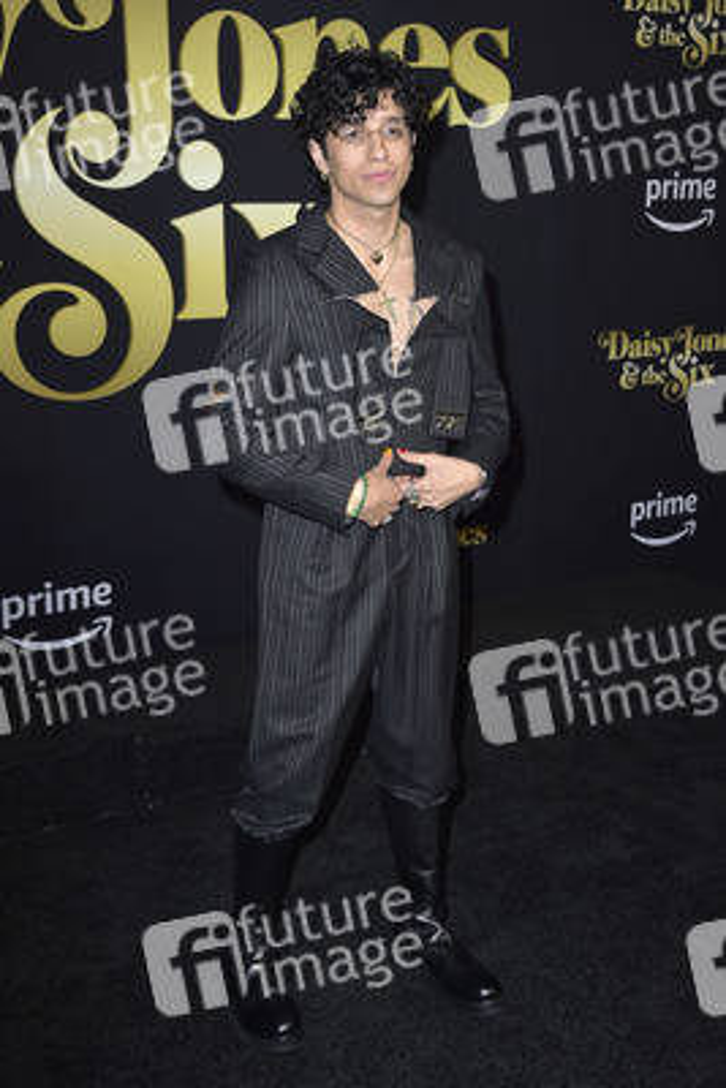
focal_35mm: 45
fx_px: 1360
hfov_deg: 29.9
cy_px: 544
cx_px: 363
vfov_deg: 43.6
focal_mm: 45
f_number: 6.3
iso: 400
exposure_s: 1/250
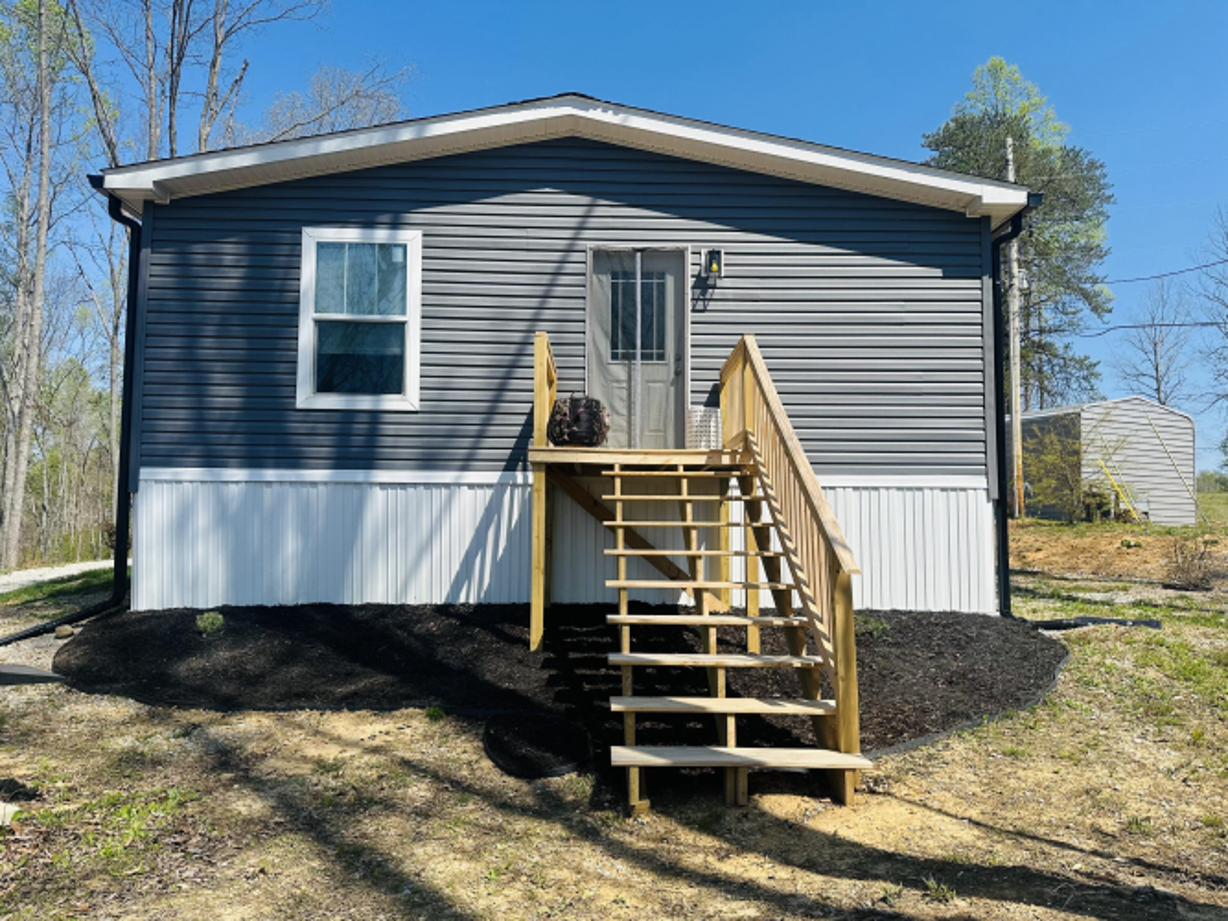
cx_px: 614
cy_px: 460
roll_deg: -0.6
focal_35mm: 24
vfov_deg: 56.8
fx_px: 851
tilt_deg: +4.4
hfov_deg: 71.6
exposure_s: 1/4016
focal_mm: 6.86
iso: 80
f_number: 1.78
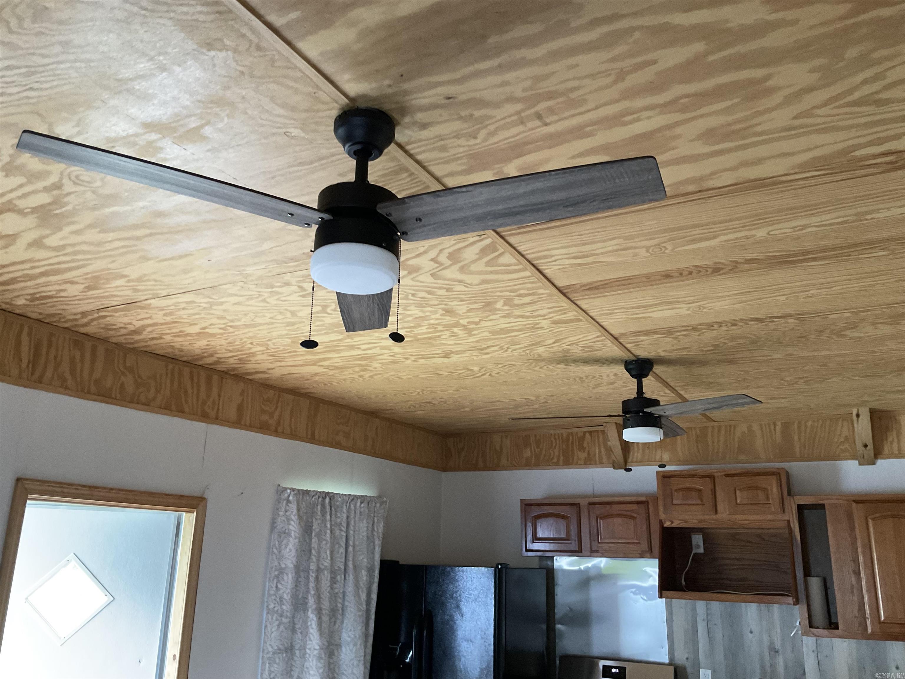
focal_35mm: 29
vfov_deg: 48.2
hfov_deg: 61.7
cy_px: 340
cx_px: 452
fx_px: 758
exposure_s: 1/47
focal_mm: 3
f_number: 1.8
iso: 320
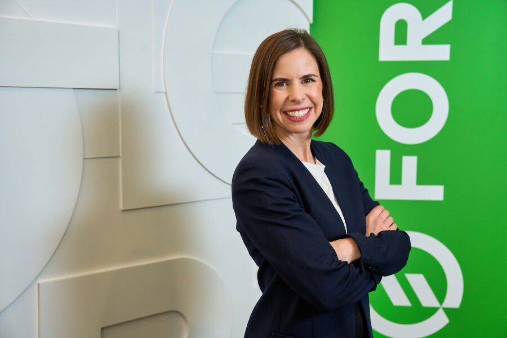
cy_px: 169
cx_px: 254
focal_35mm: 46
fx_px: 648
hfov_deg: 42.7
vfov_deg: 29.2
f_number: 4.5
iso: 800
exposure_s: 1/80
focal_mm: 46
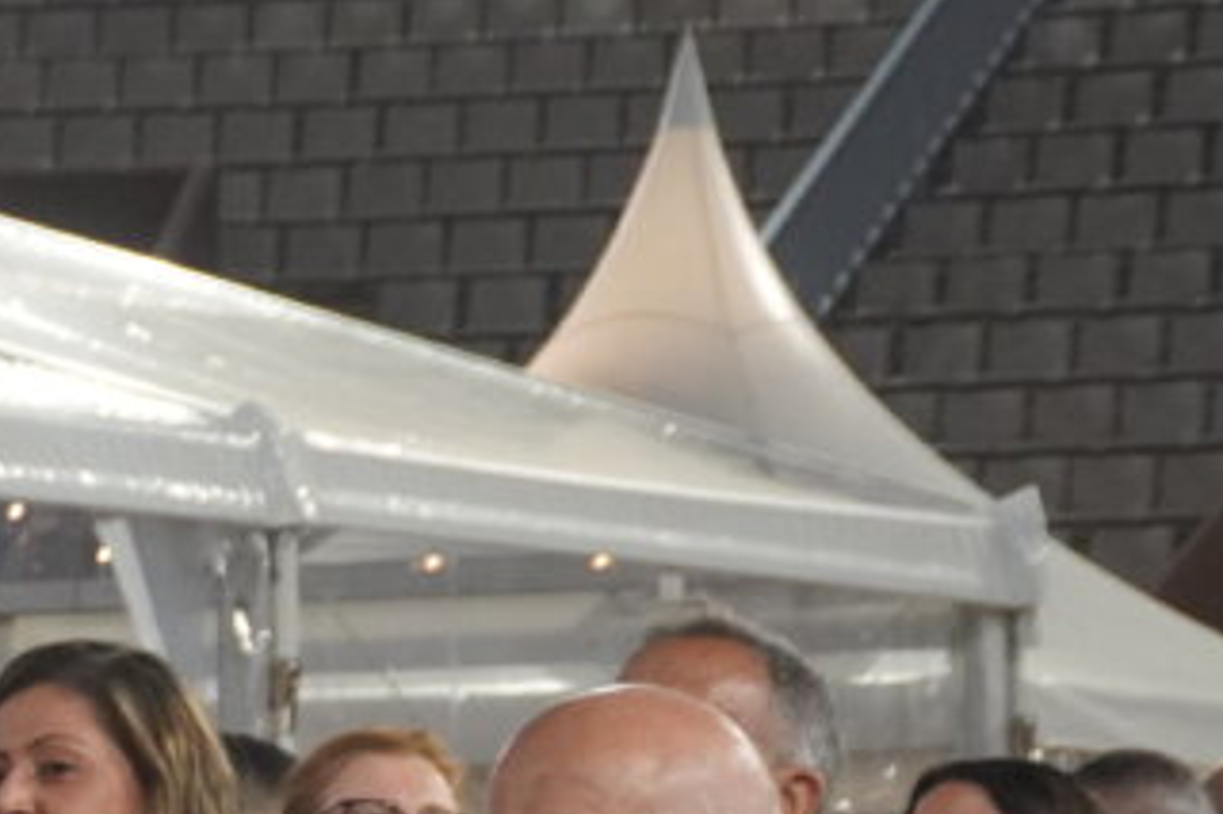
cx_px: -516
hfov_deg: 7.9
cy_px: 1309
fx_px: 8760
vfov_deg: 5.3
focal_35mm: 258
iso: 1600
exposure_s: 1/160
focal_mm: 43
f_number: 5.6
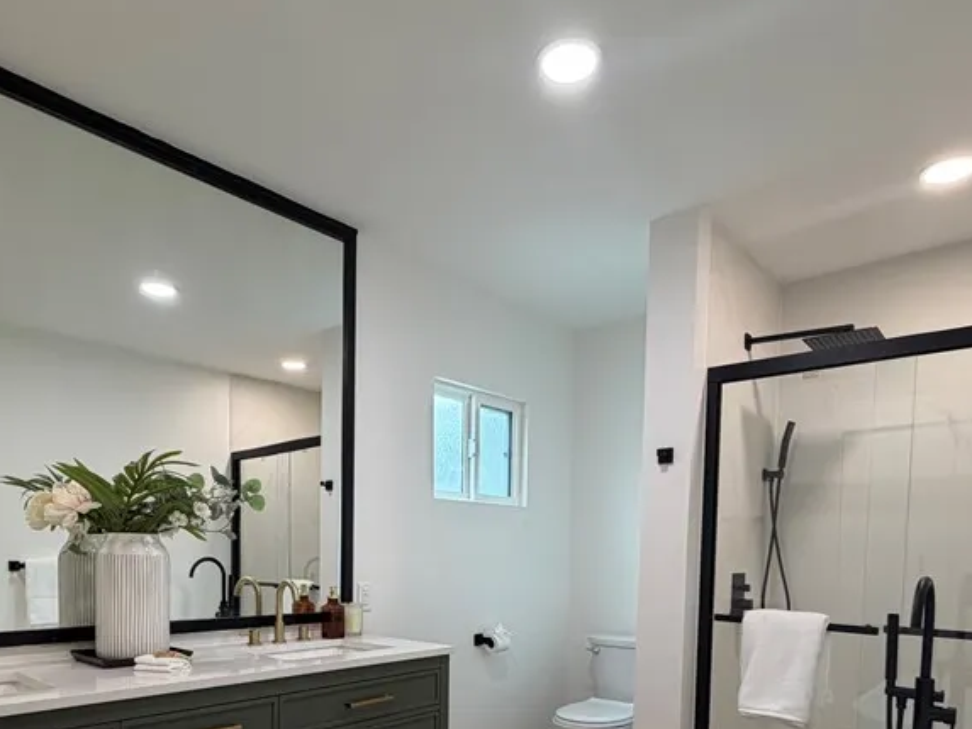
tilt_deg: -3.3
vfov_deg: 51.5
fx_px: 702
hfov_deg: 69.3
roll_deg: -0.2
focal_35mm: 25
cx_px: 451
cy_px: 582
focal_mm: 2.22
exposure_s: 1/120
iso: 160
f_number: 2.2
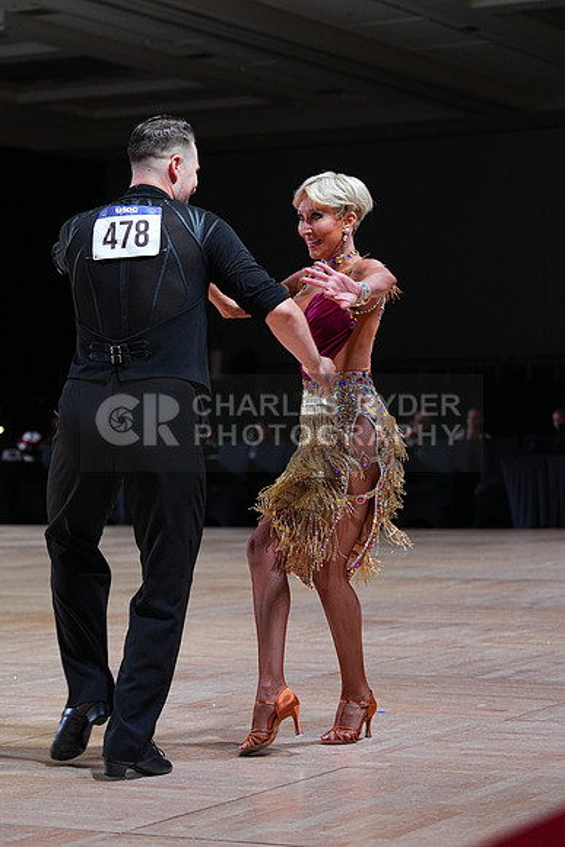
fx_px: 2211
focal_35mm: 94
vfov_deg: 21.7
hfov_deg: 14.6
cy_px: 424
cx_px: 282
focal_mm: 94
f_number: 4
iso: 1250
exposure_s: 1/500
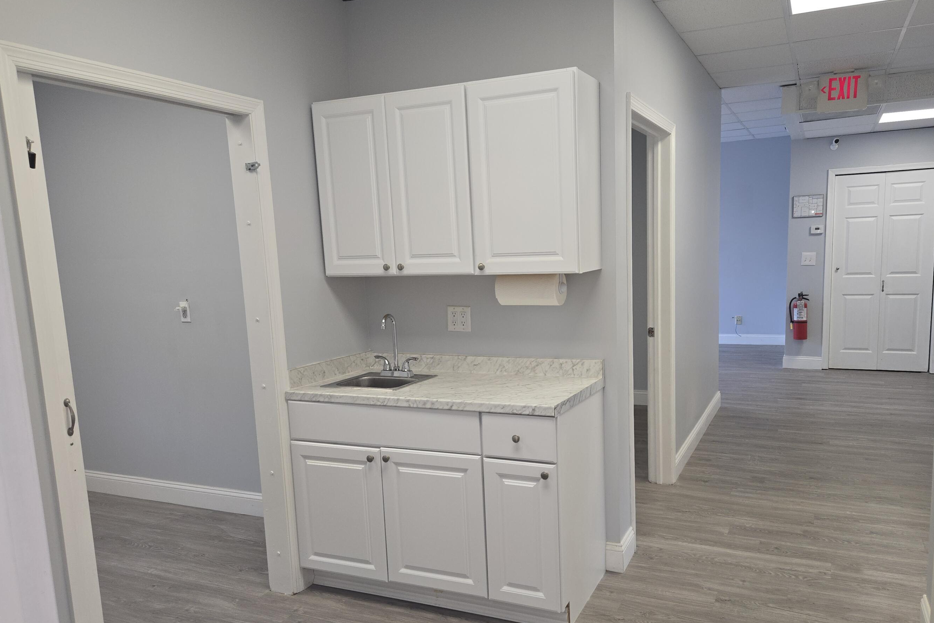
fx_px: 700
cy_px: 341
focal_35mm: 27
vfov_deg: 47.9
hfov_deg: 67.3
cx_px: 509
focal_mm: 5.4
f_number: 1.8
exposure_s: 1/60
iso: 50
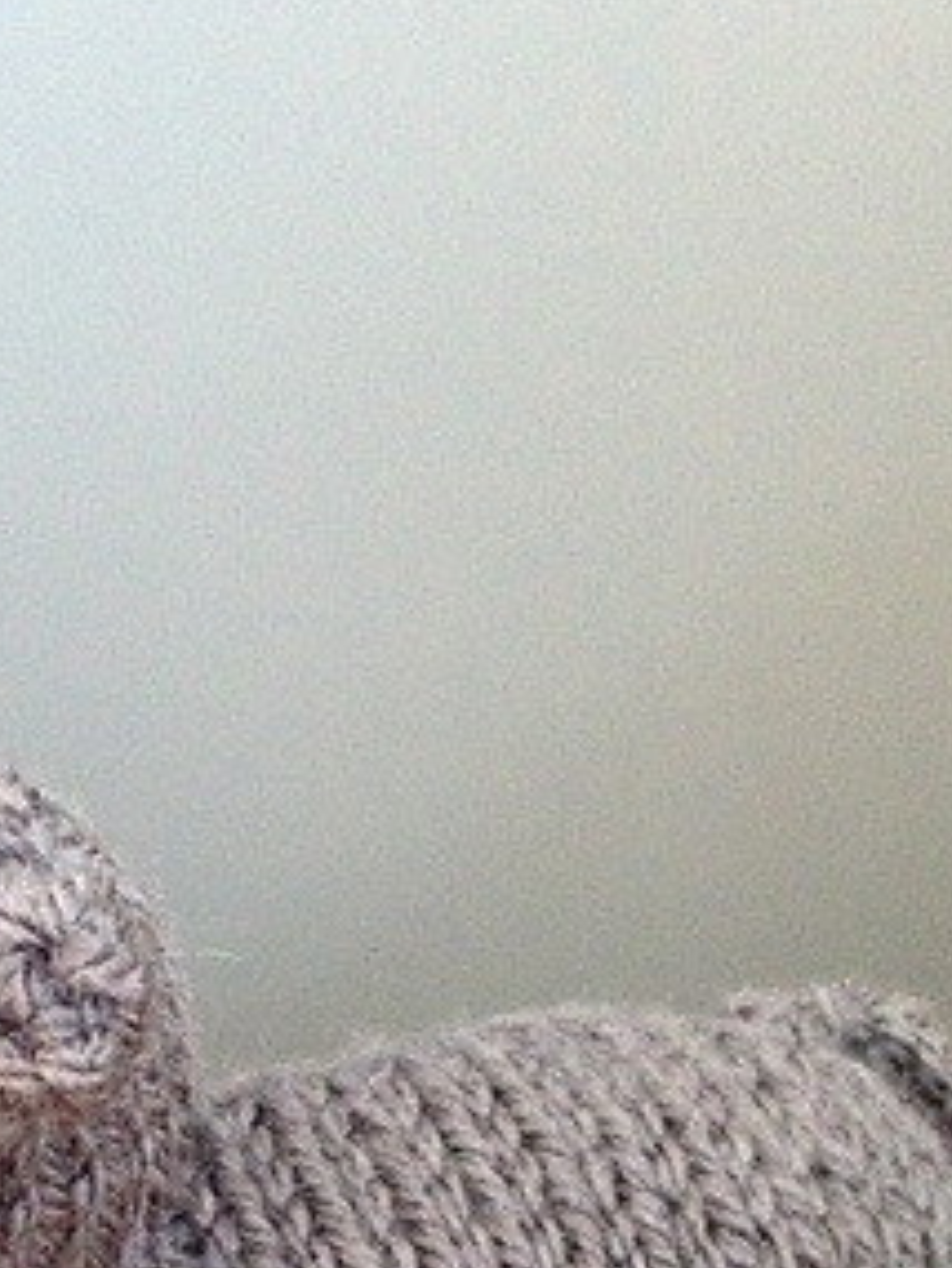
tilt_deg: -19.4
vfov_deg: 25.1
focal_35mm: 74
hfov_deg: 19.7
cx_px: 214
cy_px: 1259
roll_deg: +0.8
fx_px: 2711
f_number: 2.4
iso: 500
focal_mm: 4.12
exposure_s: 1/15
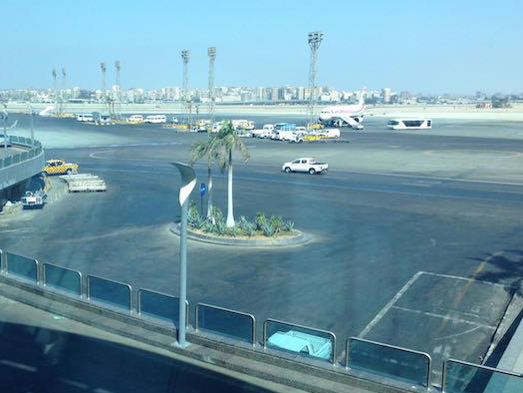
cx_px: 214
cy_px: 206
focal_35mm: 44
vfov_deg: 32.9
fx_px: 665
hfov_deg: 42.8
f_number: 2.4
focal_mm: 4.12
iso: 50
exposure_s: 1/565
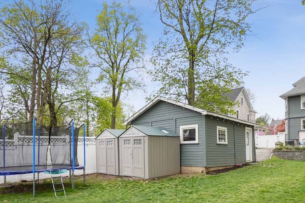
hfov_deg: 71.1
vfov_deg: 48.9
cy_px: 156
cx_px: 176
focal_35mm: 25
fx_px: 212
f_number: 9
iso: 640
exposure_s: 1/80
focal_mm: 10
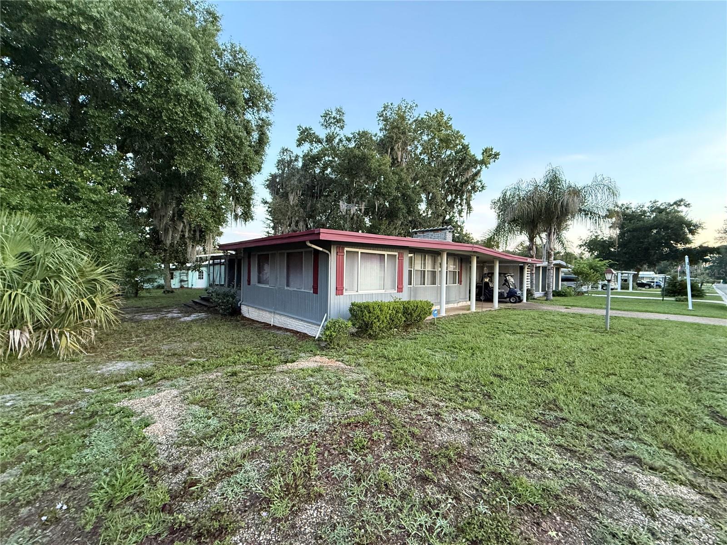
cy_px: 272
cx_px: 364
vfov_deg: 85.7
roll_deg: -1.2
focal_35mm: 14
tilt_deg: +0.2
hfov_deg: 102.1
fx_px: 294
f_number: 2.2
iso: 500
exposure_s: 1/60
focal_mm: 2.22
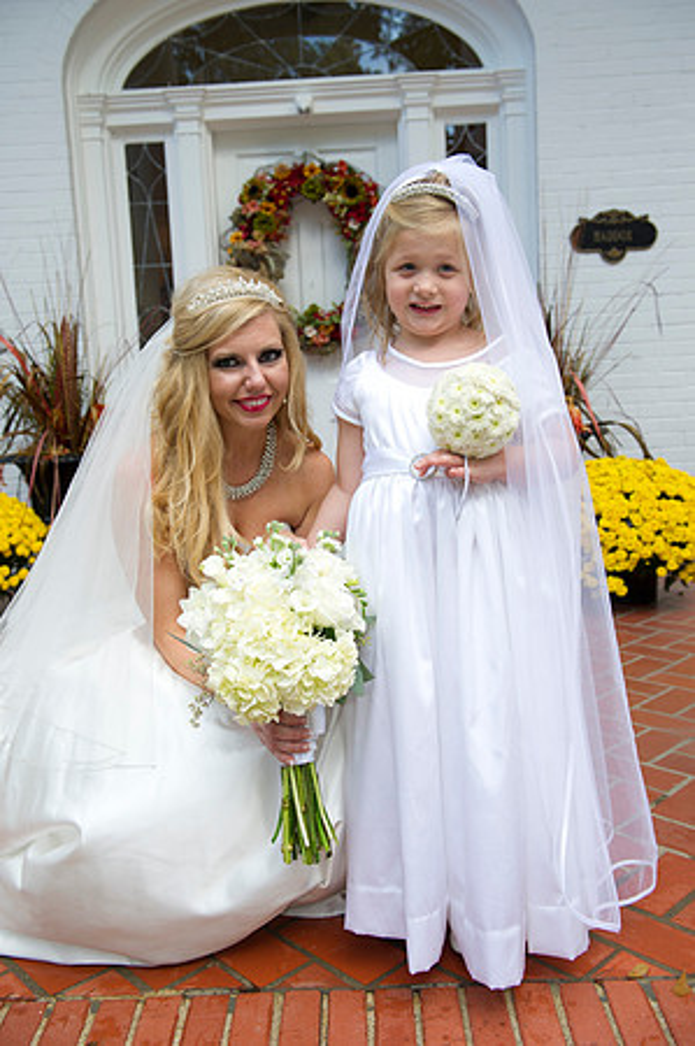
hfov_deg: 41.0
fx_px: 929
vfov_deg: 58.8
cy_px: 523
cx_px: 348
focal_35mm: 32
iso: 400
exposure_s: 1/200
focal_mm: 32
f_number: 5
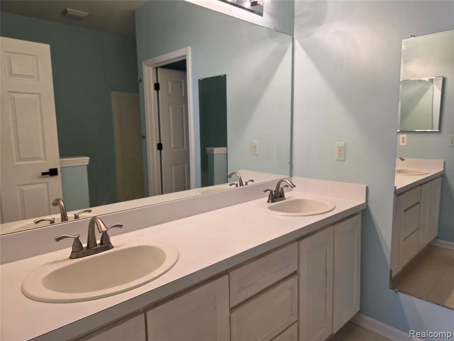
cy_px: 170
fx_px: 302
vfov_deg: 58.9
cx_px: 227
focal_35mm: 23
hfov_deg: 73.9
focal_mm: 6.3
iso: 64
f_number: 1.7
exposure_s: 1/120
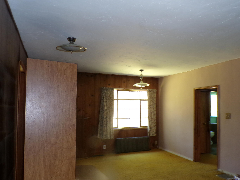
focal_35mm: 29
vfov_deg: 48.1
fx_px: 201
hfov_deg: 61.3
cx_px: 141
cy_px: 102
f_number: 3
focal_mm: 4.3
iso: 200
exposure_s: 1/20
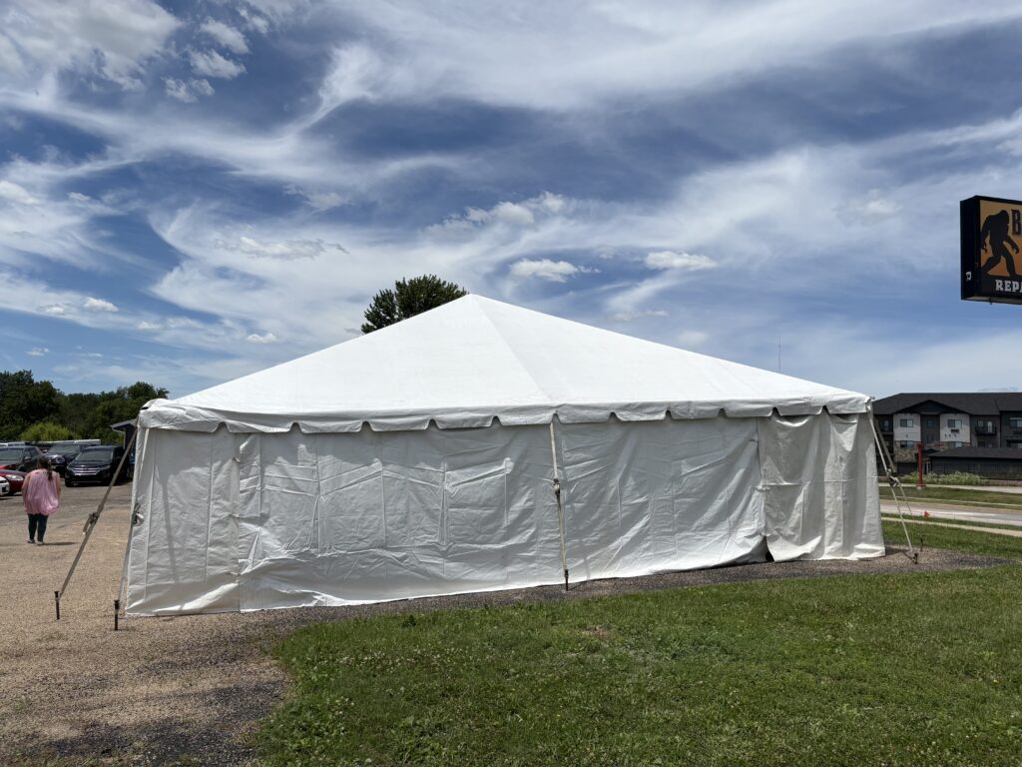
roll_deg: -1.9
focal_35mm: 26
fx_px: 768
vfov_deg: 53.1
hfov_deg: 67.3
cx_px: 511
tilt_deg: +5.0
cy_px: 384
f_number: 1.6
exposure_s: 1/7813
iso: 50
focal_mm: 5.96
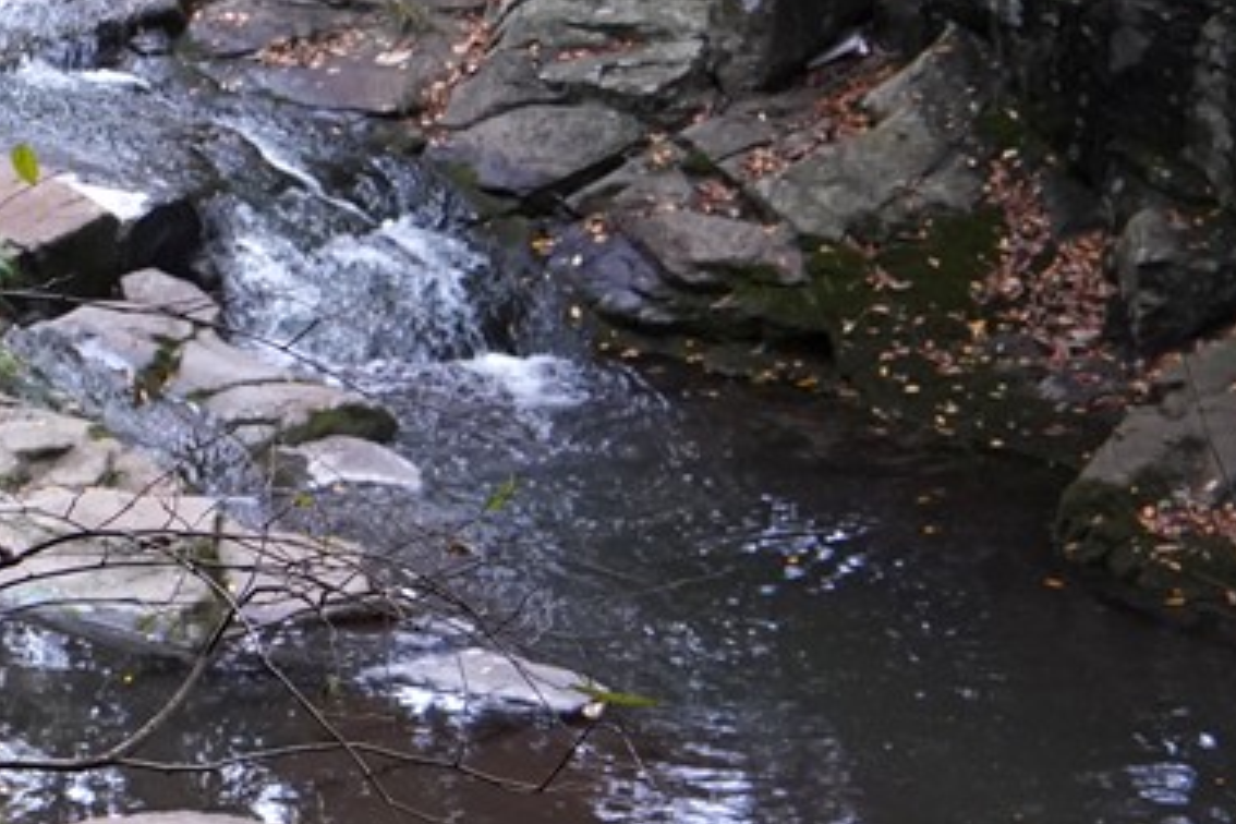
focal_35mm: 185
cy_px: -579
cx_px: -1880
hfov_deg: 9.6
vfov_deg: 7.2
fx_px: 6351
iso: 1600
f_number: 8
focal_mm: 35
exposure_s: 1/100
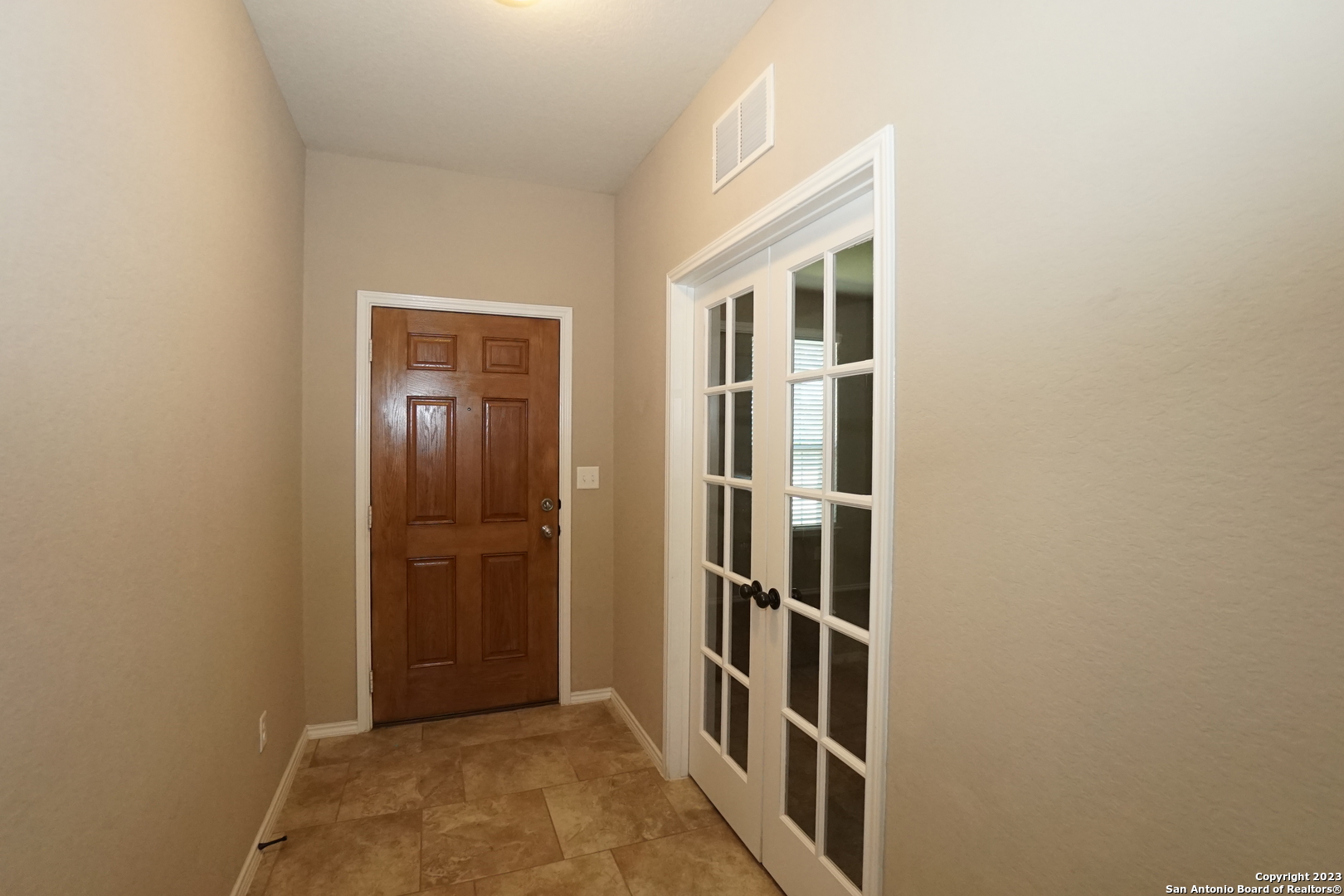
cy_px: 448
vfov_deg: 77.3
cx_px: 672
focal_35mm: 15
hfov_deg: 100.4
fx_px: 560
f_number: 4
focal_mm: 10
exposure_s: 1/160
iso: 1600
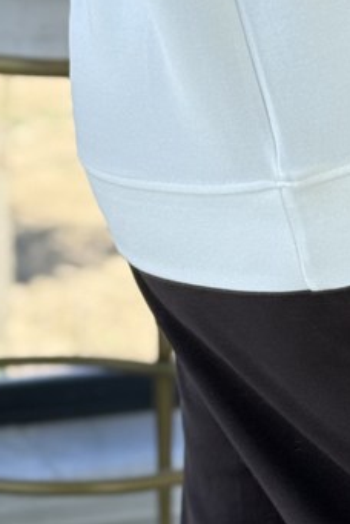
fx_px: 2838
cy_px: -319
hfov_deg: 7.0
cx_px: 375
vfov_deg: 10.1
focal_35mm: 195
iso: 64
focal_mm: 6.76
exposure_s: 1/747
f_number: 1.78
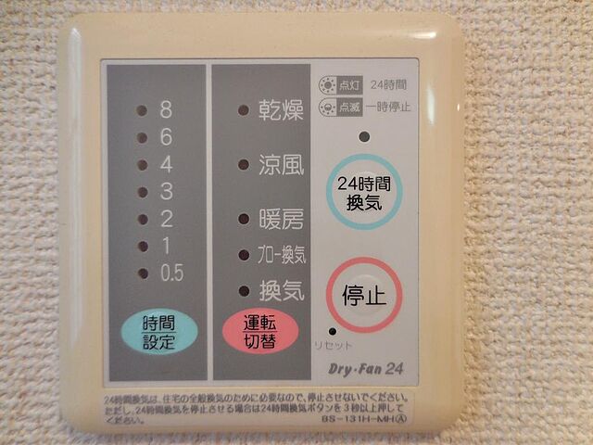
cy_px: 222
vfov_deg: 54.9
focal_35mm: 25
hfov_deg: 69.4
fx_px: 428
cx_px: 296
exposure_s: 1/30
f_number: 3.3
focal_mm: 4.5
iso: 280
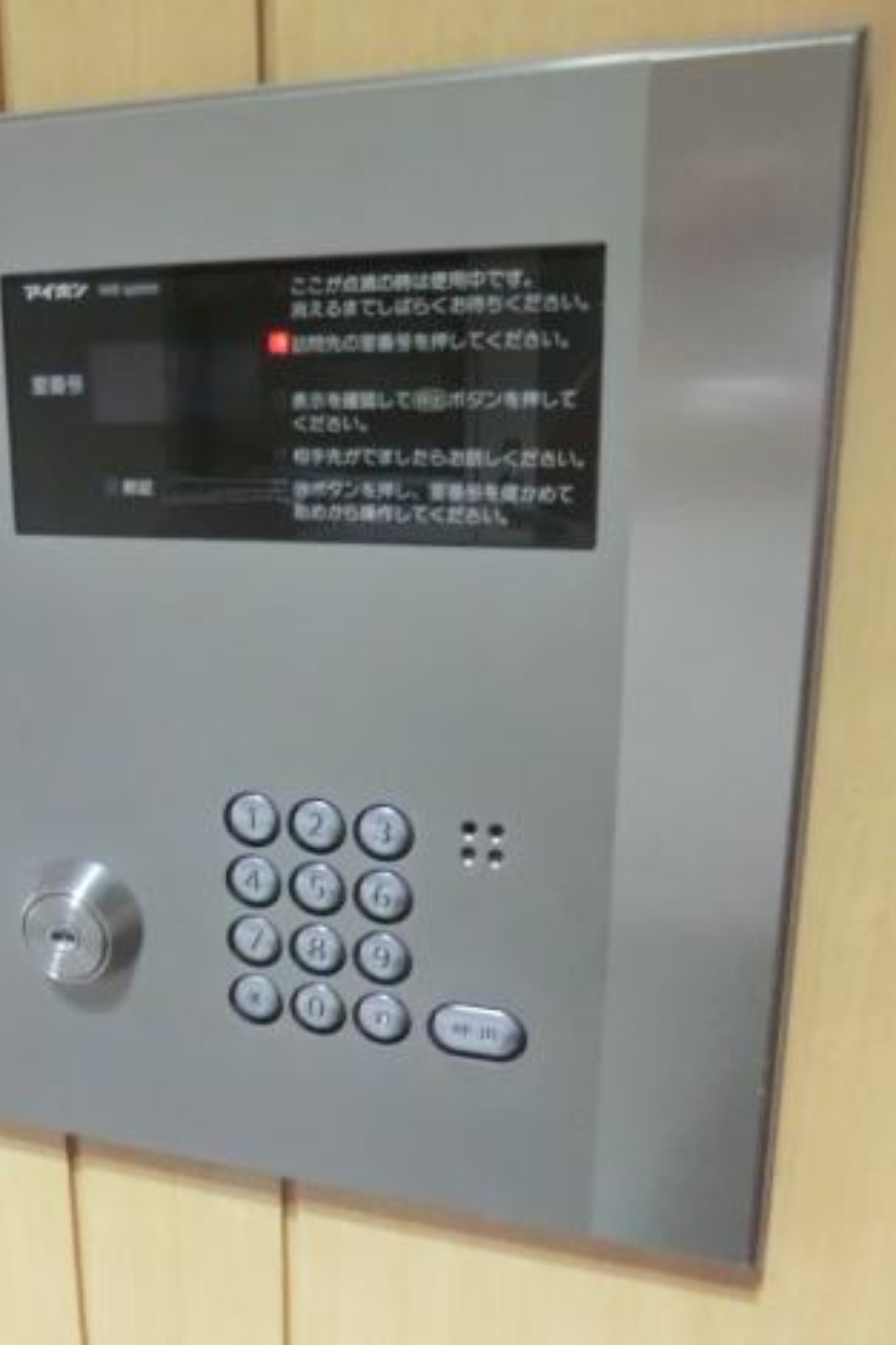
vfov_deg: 55.8
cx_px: 180
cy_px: 672
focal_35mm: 34
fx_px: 1270
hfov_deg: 37.5
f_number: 3.2
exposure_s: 1/30
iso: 800
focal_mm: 4.3
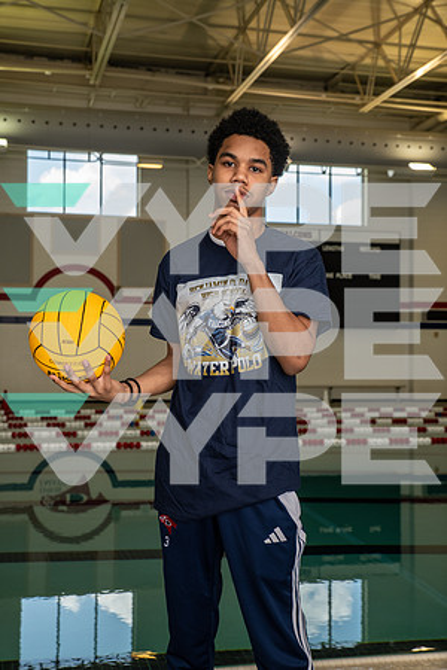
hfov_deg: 26.0
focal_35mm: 52
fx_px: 968
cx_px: 224
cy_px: 335
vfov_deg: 38.2
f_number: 7.1
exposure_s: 1/250
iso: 640
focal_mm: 52
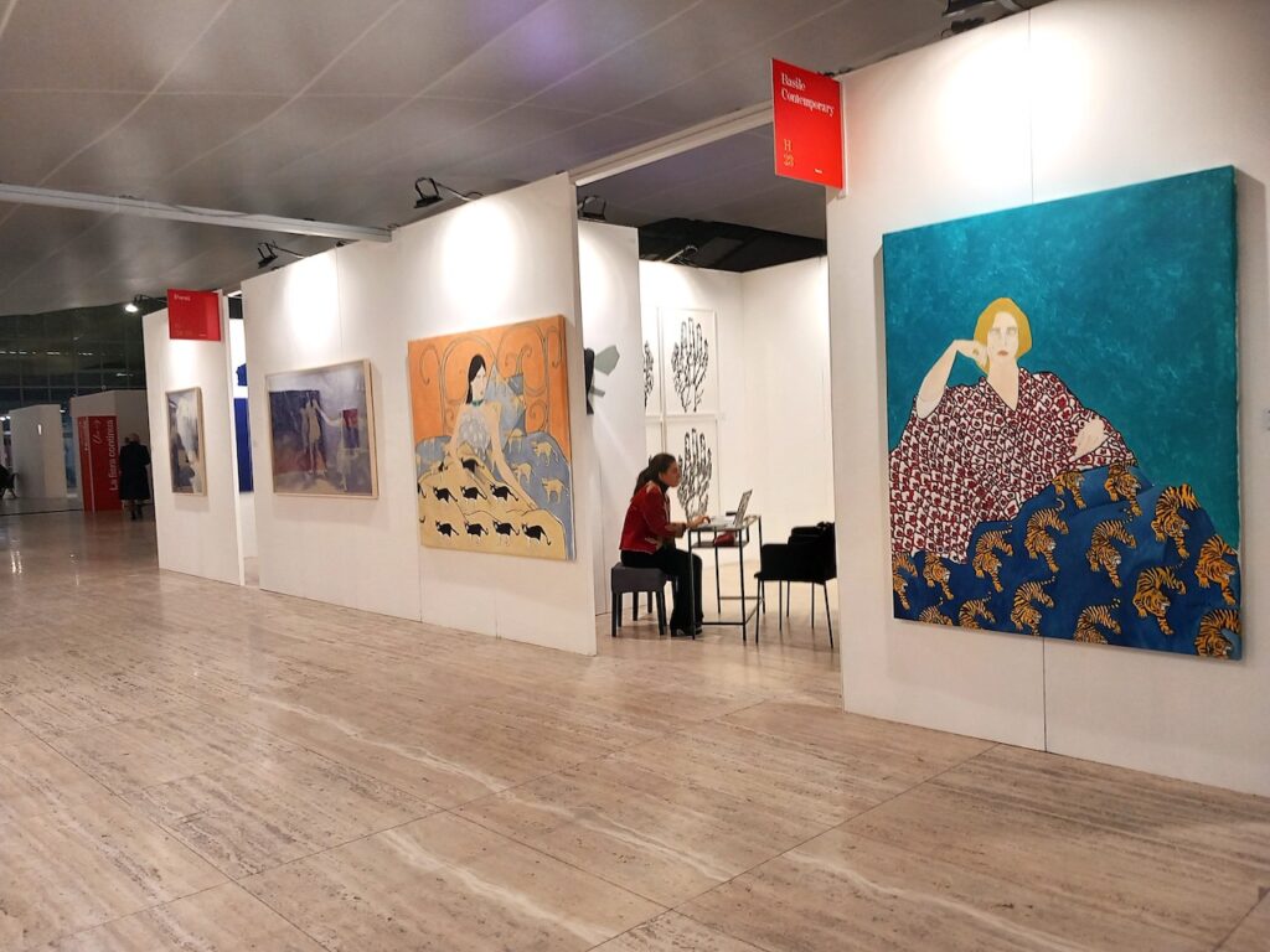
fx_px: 991
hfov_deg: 65.3
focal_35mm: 27
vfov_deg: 51.4
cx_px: 635
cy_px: 476
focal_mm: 4
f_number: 1.8
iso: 125
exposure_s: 1/50
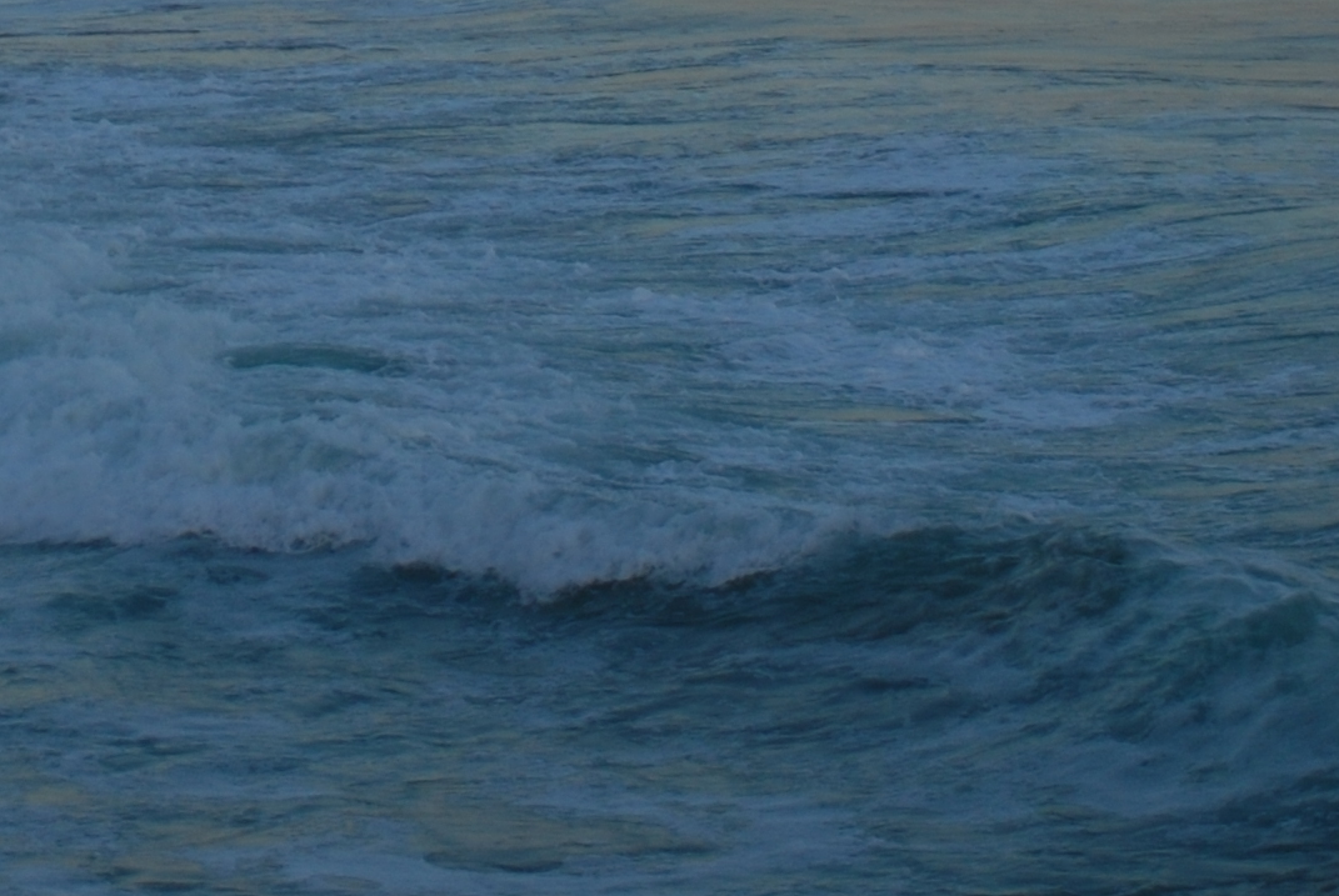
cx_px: -48
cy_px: -571
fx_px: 7068
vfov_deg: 7.1
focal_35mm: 190
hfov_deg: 10.7
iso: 100
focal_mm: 35
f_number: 5
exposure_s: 1/100
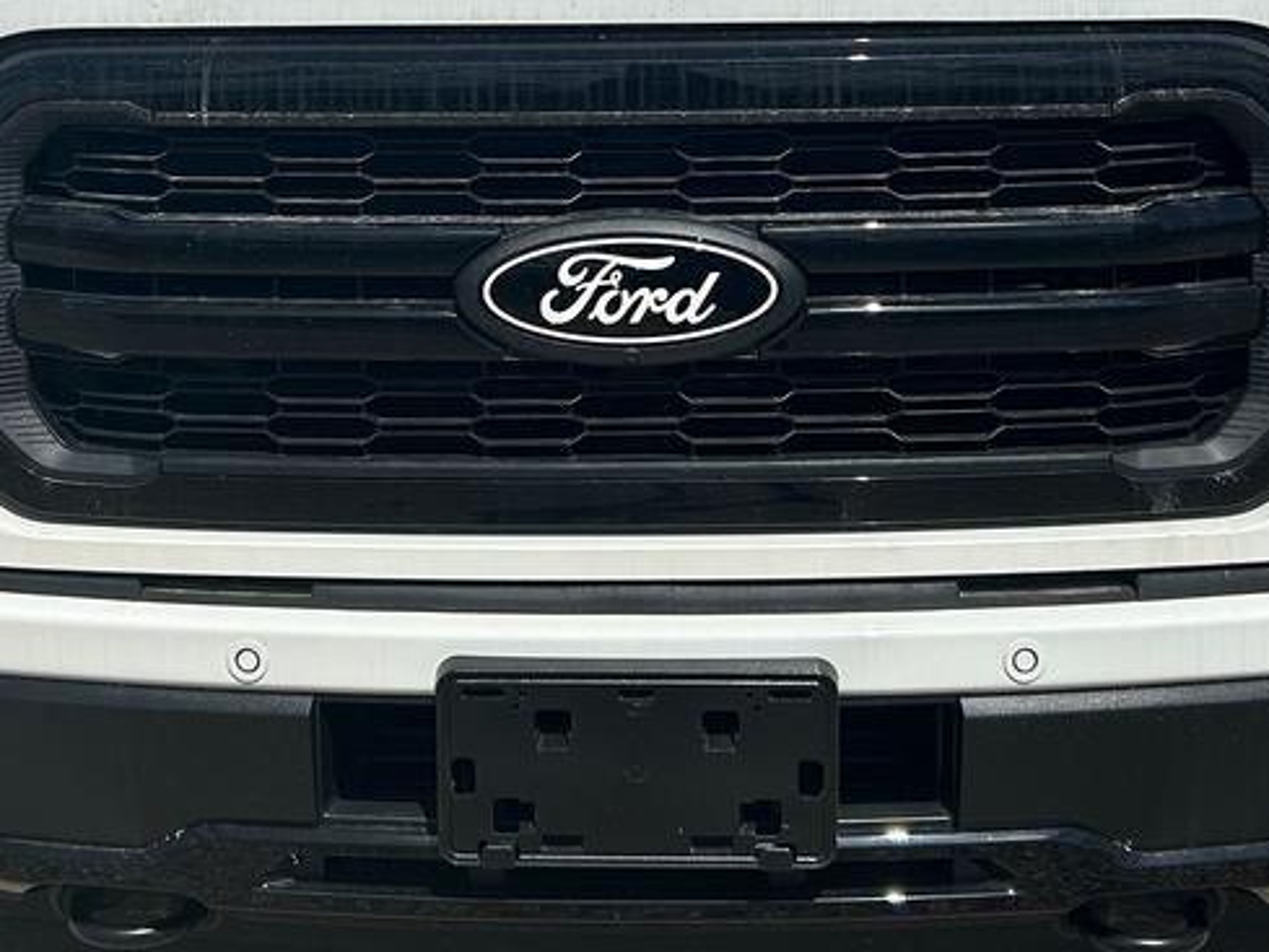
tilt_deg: -6.4
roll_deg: +1.1
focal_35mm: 68
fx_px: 2493
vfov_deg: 21.1
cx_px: 602
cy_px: 60
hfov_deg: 28.5
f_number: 1.5
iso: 50
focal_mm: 5.7
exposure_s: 1/10309
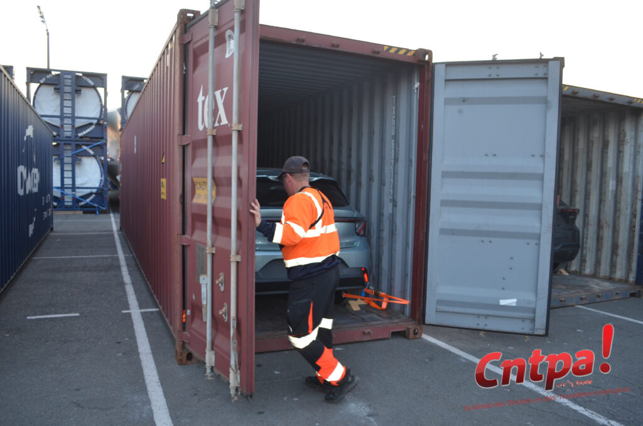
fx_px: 481
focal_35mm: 27
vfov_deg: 47.7
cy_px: 213
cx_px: 322
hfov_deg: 67.5
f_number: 3.5
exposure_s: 1/80
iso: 400
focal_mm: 18
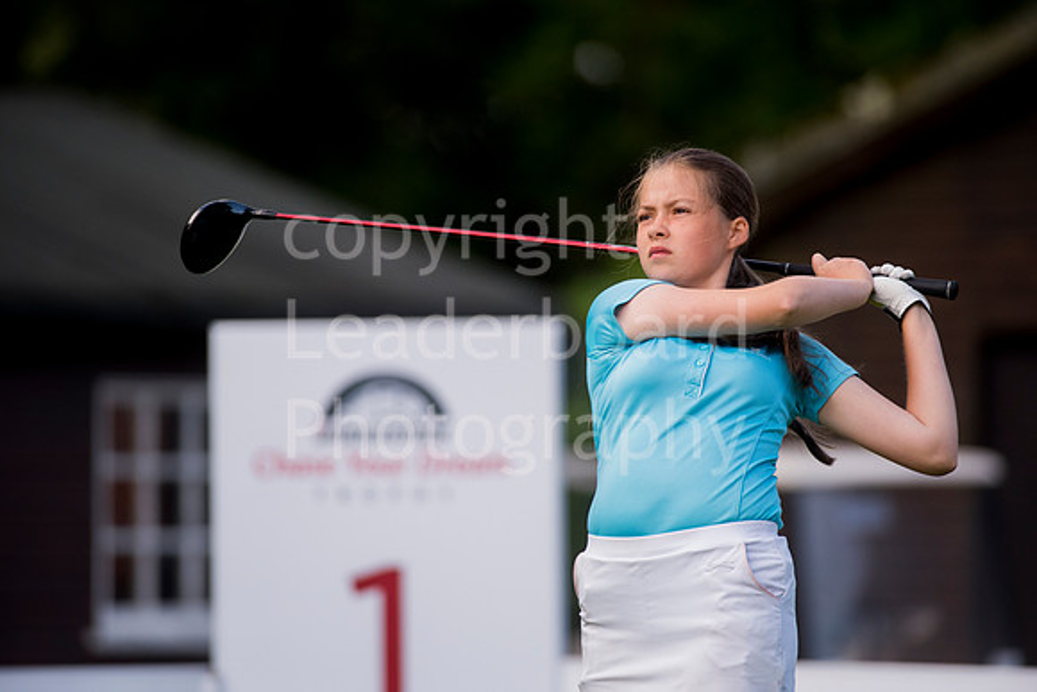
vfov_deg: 4.6
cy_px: 346
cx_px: 518
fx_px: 8643
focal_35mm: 300
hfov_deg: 6.9
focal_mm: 300
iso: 800
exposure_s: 1/2500
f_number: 4.5
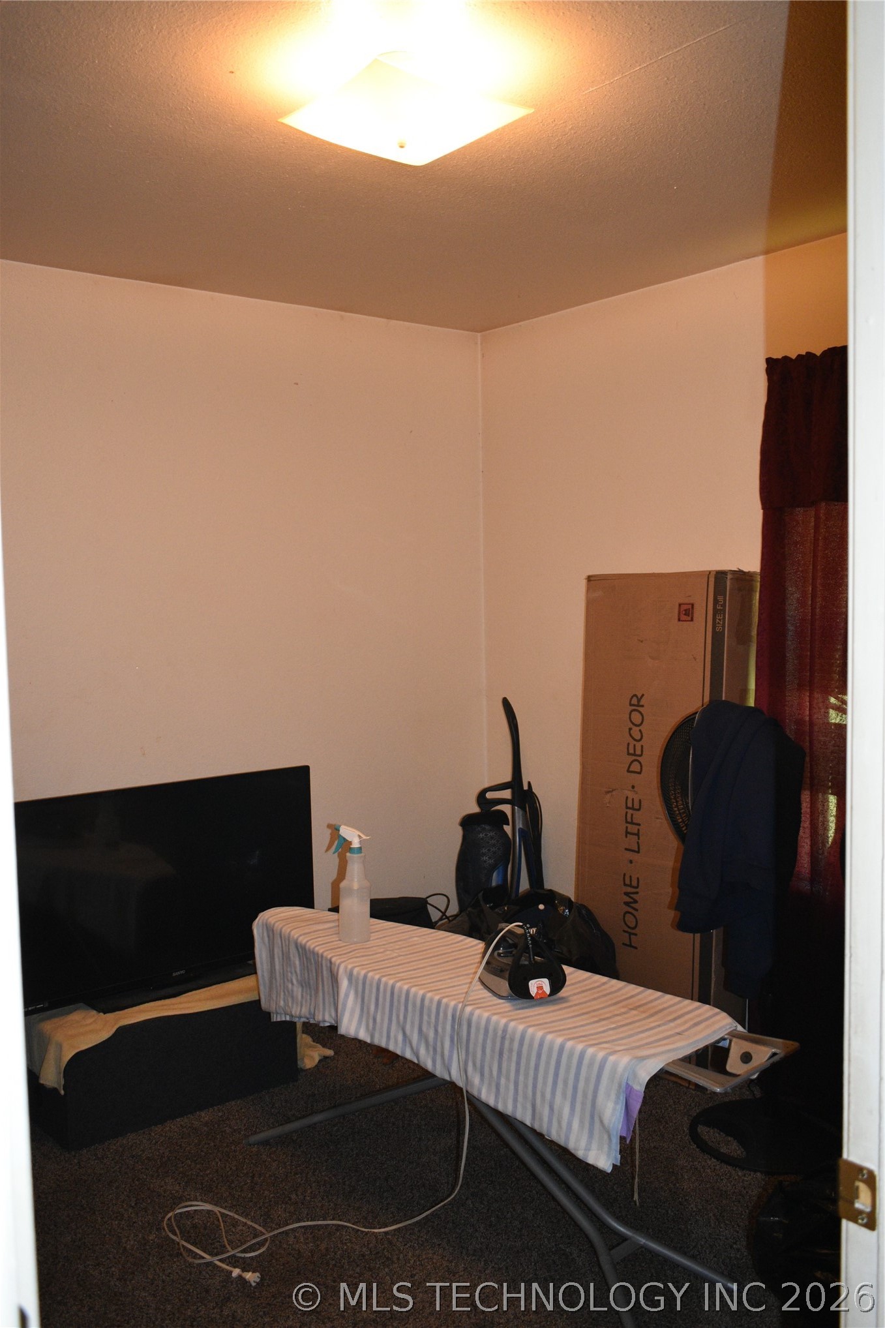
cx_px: 442
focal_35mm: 32
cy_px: 664
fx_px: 1162
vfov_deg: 59.5
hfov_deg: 41.7
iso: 1800
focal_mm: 21
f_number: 3.8
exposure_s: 1/60
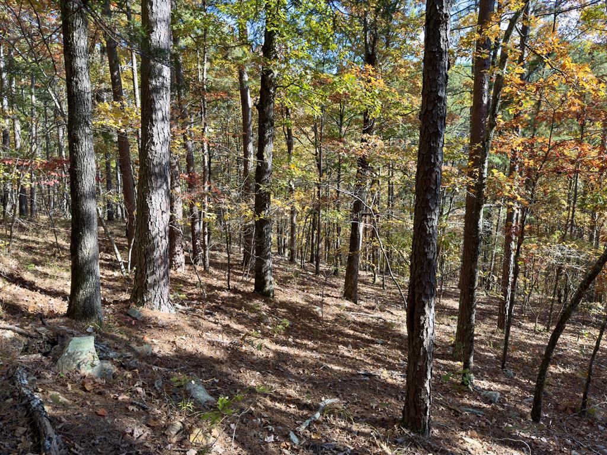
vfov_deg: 56.8
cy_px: 228
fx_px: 421
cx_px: 304
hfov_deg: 71.6
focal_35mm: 24
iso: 64
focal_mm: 6.76
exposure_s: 1/406
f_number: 1.78
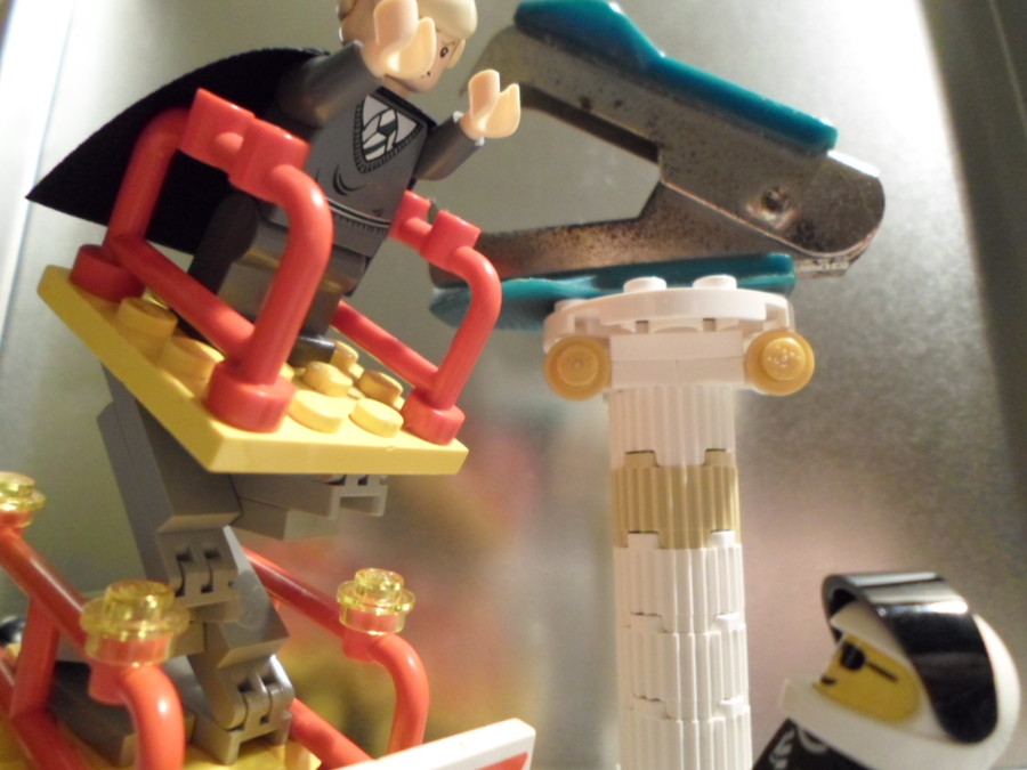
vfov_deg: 54.9
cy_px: 385
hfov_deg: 69.4
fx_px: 742
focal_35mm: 25
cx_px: 514
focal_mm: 4.5
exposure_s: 1/10
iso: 400
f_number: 2.5
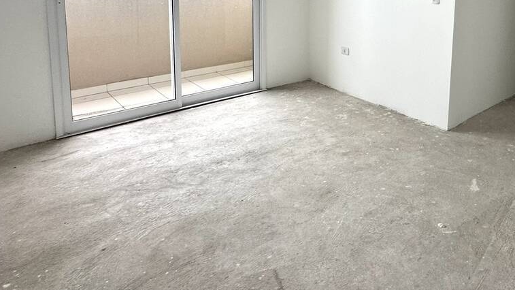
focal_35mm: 29
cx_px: 408
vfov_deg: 36.9
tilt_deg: -6.3
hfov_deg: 61.0
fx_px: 396
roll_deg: -3.5
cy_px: 14
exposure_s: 1/120
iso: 125
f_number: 2.2
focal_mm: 2.22
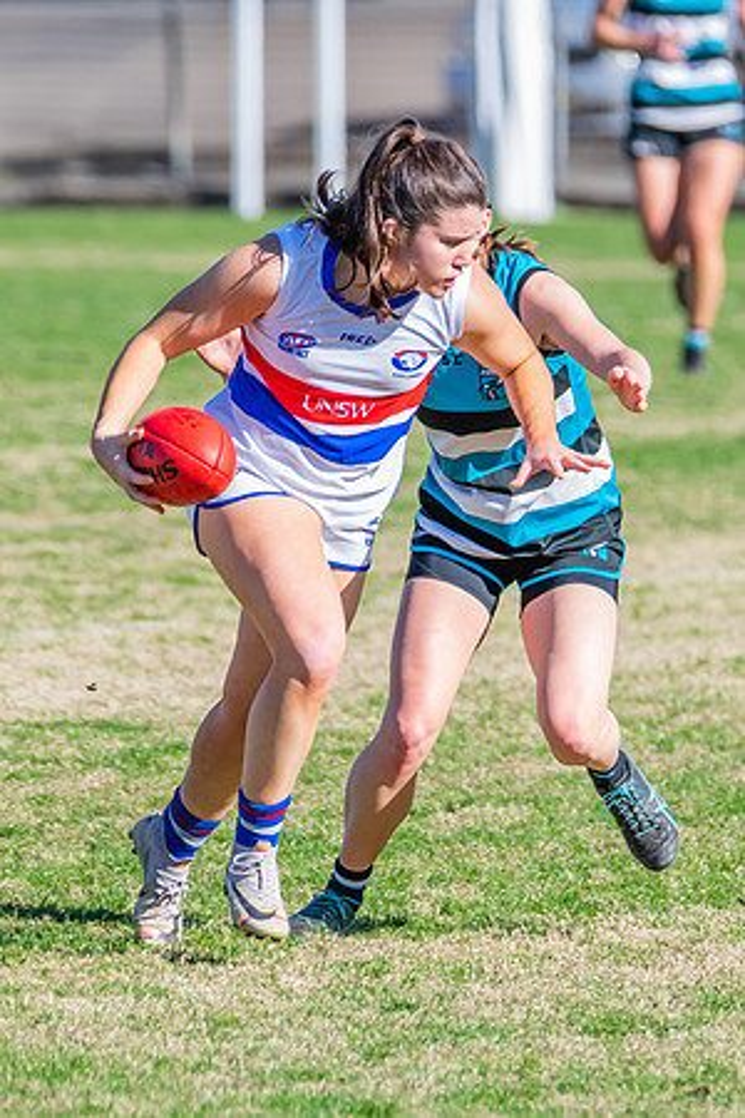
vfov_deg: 2.4
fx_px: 26362
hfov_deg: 1.6
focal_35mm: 849
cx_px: 568
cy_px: 685
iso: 800
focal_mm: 420
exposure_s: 1/1600
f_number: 8
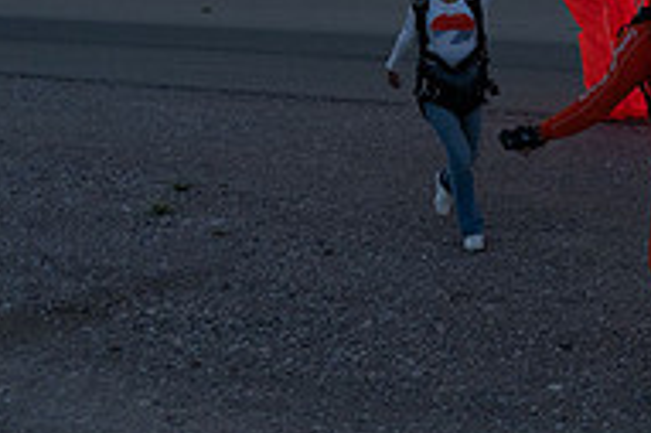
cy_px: 80
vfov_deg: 18.4
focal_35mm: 73
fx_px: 1319
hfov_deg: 25.6
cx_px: 726
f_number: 6.3
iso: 1250
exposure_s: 1/2000
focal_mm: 24
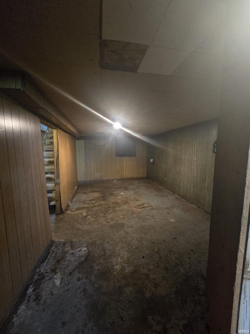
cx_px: 125
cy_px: 167
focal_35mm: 13
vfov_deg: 106.2
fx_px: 125
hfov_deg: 89.9
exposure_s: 1/30
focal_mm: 2.2
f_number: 2.2
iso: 1250
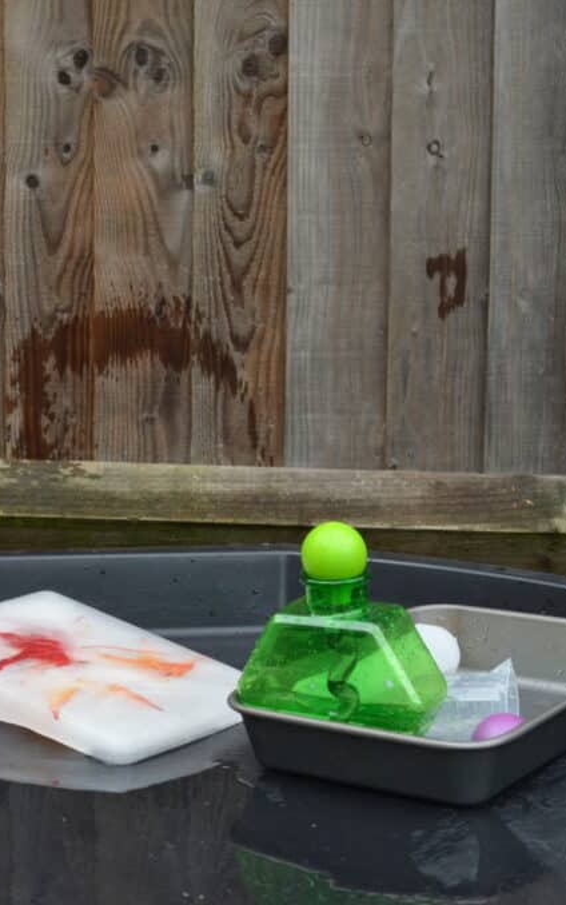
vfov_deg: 26.8
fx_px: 1900
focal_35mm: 77
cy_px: 453
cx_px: -23
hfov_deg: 16.5
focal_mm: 50
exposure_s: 1/320
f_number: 9
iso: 1250
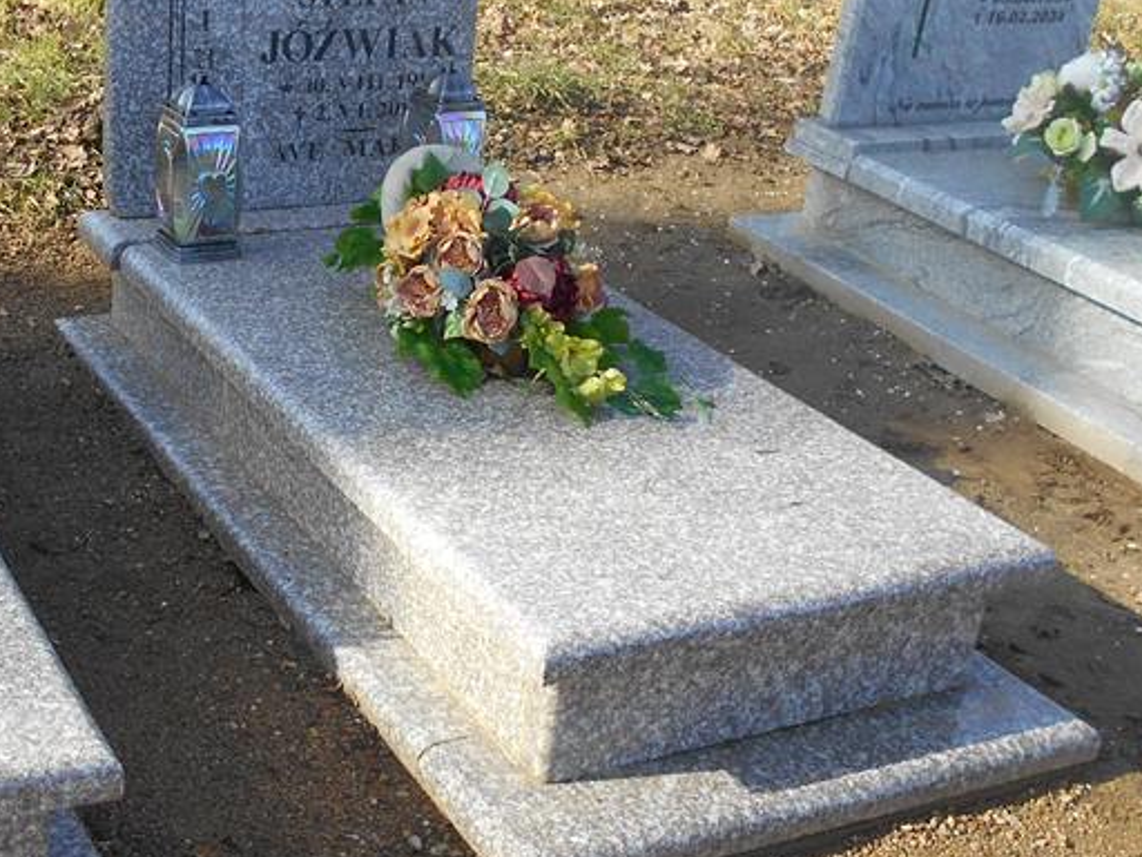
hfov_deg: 36.1
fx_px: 1716
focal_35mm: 52
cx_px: 306
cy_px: 406
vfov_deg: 28.0
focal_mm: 4.6
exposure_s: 1/320
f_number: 3.2
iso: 80
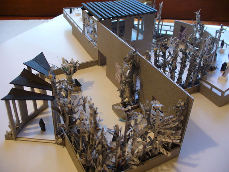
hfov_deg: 50.1
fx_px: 245
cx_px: 114
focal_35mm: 37
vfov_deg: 38.7
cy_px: 86
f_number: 2.8
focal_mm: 6.1
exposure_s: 1/20
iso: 200
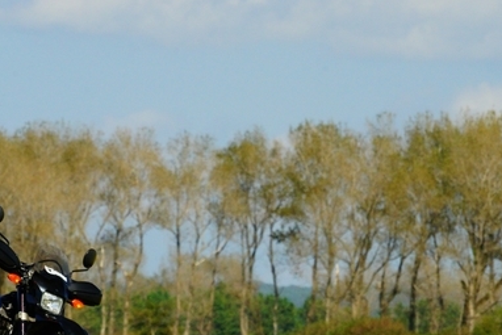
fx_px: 7016
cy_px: 332
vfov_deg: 2.7
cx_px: 231
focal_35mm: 503
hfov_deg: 4.1
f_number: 16
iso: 1600
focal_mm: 240
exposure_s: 1/320
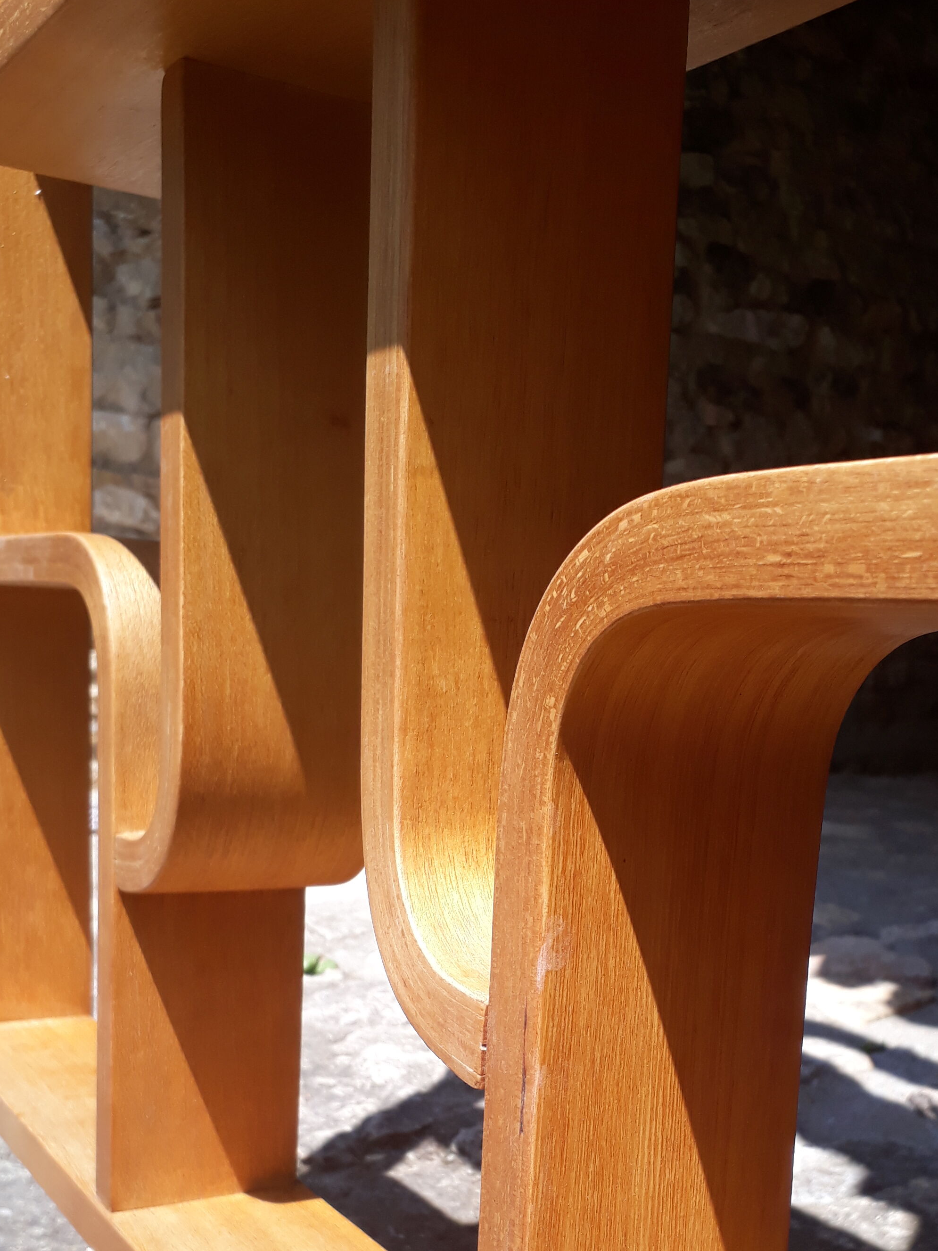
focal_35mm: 42
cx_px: 572
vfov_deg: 43.3
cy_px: 948
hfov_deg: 34.2
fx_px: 1518
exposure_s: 1/772
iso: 40
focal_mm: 3.6
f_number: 1.9
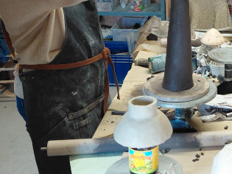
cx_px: 201
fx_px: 496
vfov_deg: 18.9
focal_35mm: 74
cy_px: -31
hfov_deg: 25.6
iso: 200
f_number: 1.8
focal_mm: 4.69
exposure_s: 1/60
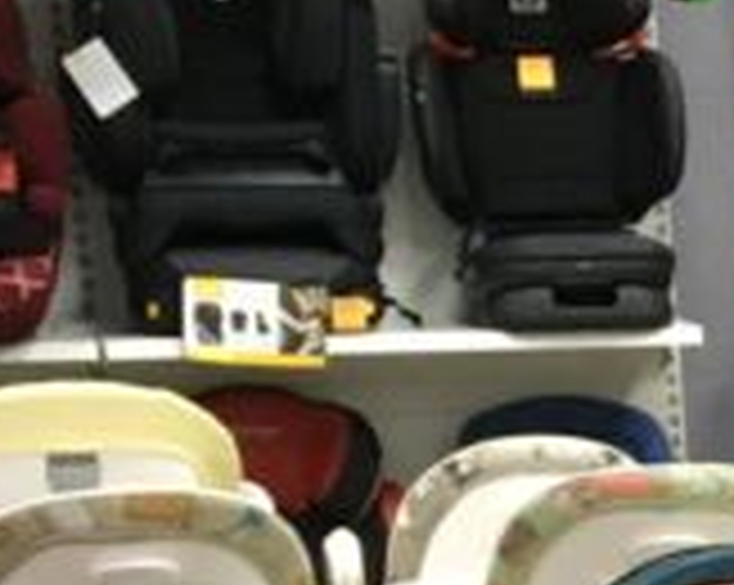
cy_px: 1071
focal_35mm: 174
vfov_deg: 8.5
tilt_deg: -15.1
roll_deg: -1.3
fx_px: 3775
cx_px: 1747
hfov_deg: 9.8
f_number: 2.2
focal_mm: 4.15
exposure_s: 1/33
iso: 125
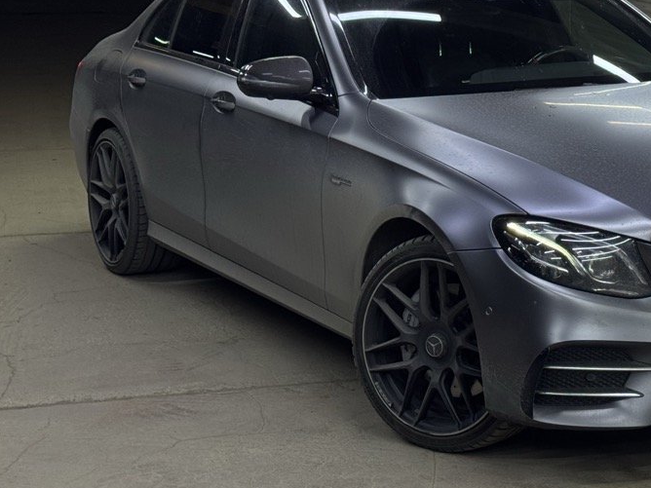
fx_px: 1730
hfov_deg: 21.0
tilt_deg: -10.0
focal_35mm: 92
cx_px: 528
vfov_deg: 16.1
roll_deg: +0.3
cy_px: 199
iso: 64
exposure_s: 1/100
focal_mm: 6.76
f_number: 1.78
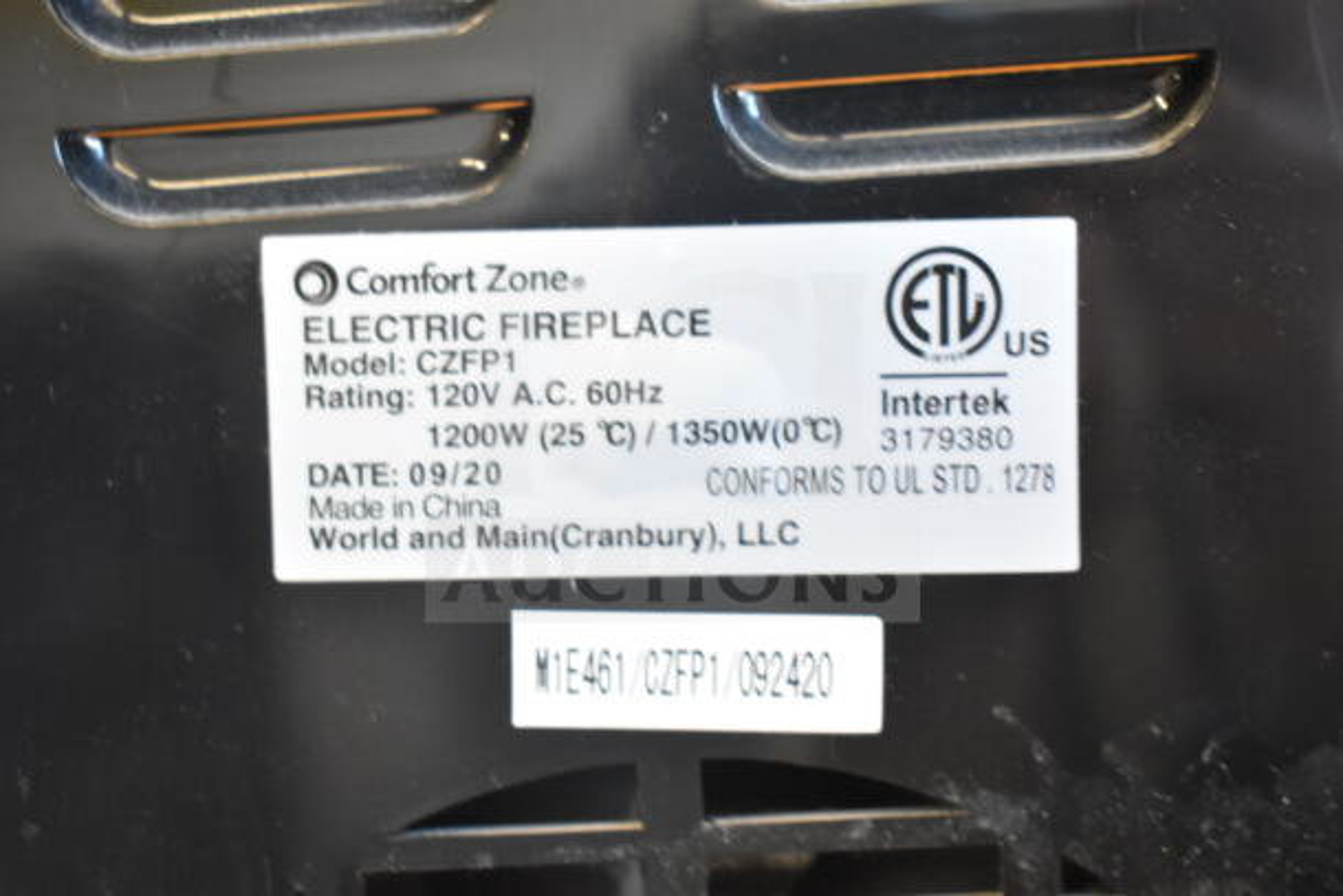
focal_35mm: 57
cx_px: 672
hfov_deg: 35.0
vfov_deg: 23.8
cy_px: 448
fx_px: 2127
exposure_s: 1/80
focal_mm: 38
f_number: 4.8
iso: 1600
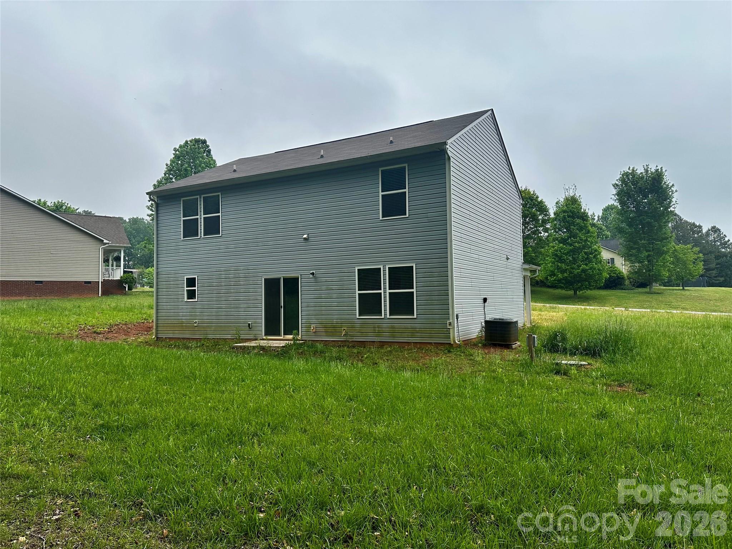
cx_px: 366
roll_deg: +0.3
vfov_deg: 56.8
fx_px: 508
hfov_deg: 71.6
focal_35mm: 24
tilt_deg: +3.5
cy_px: 274
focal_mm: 6.86
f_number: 1.78
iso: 80
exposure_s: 1/1256
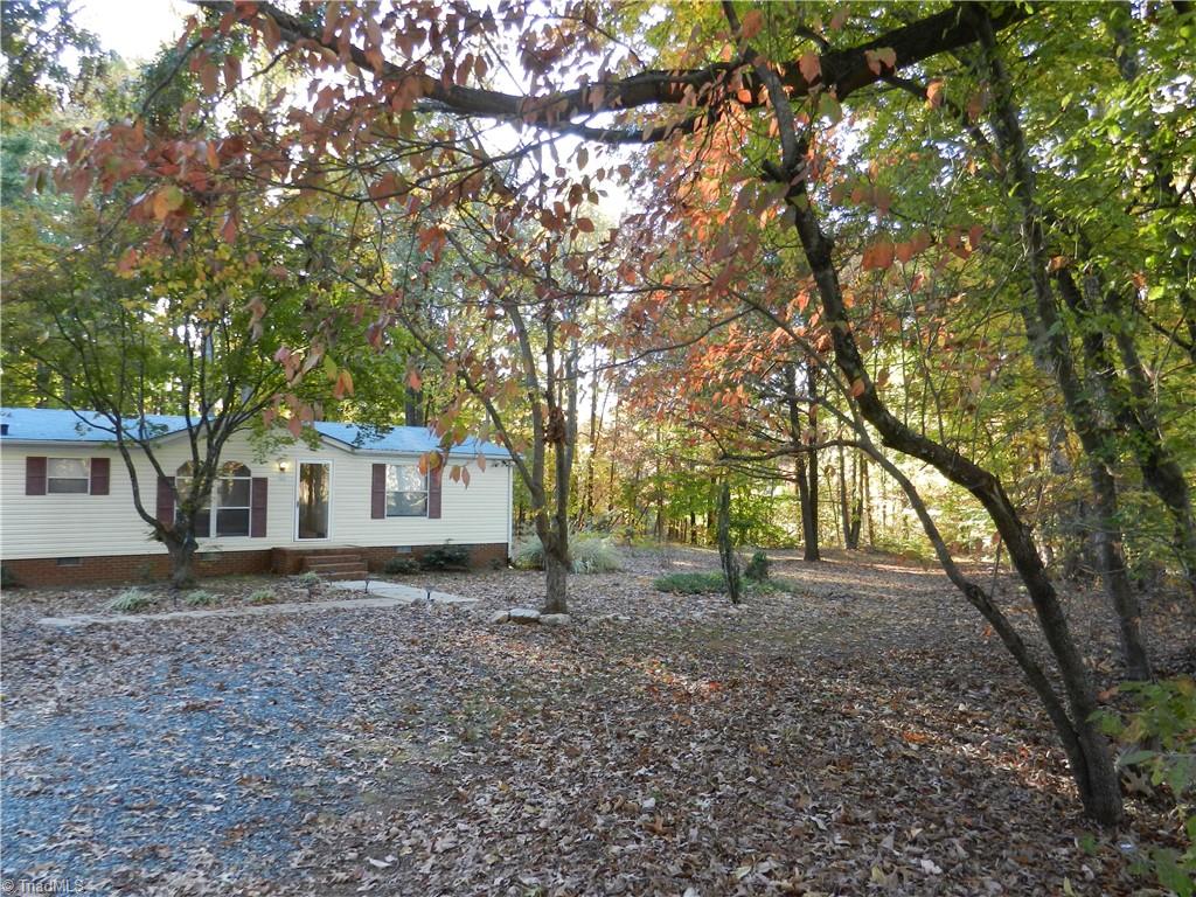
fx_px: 864
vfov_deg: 54.9
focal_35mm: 25
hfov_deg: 69.4
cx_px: 598
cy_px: 448
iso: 160
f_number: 3.5
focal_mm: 4.5
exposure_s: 1/40
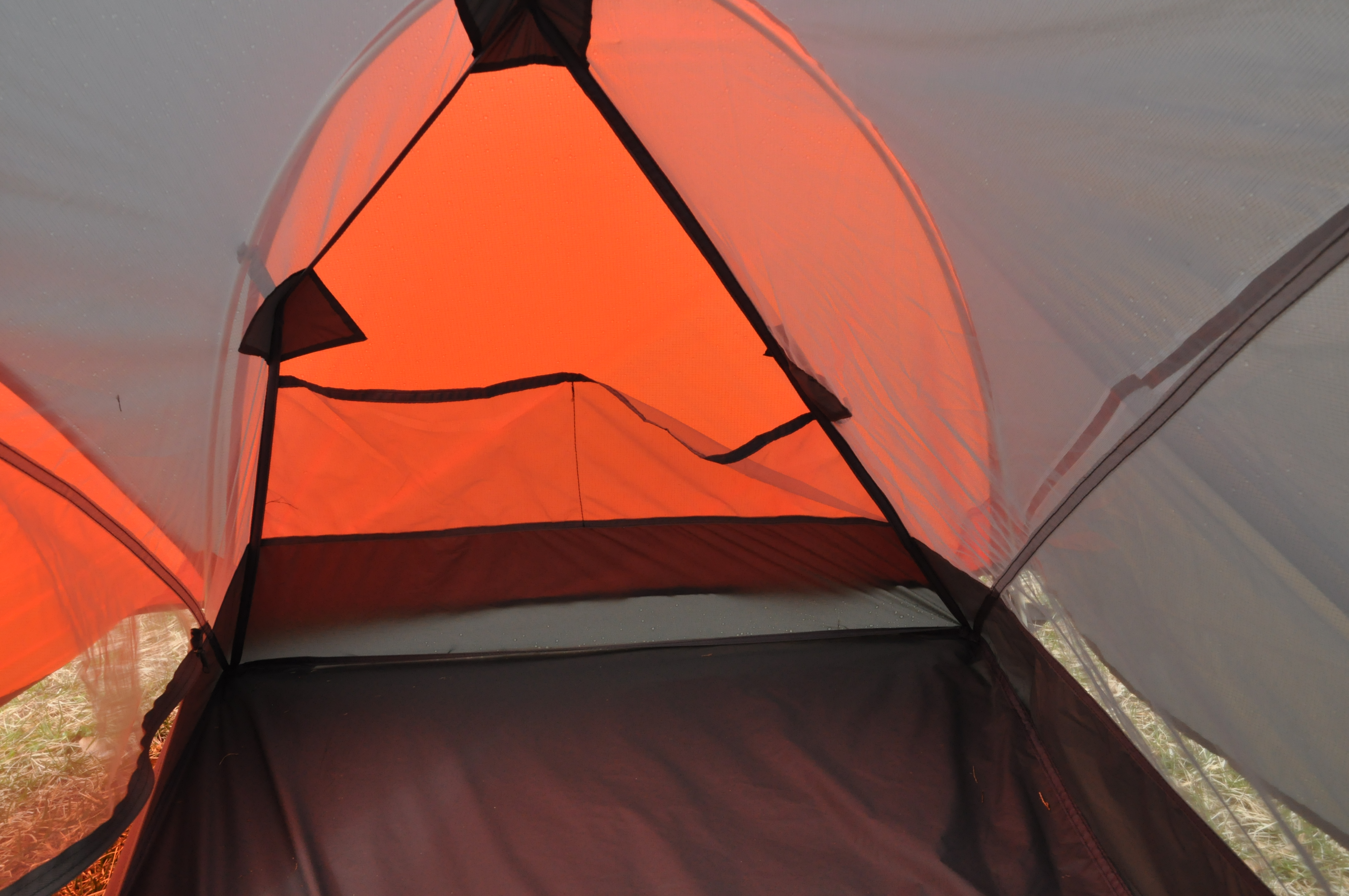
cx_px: 674
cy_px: 448
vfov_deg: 41.6
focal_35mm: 32
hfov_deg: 59.6
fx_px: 1179
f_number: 13
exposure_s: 1/160
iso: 800
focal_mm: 21
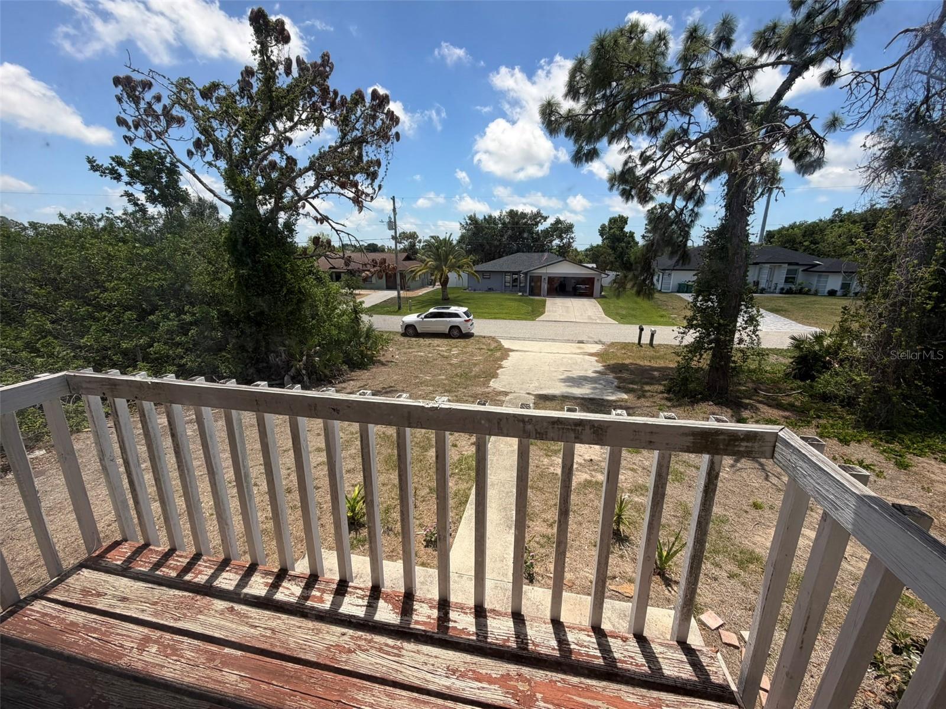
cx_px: 473
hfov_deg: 102.1
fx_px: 383
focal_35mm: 14
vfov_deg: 85.7
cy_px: 354
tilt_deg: -15.3
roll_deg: -0.3
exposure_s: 1/770
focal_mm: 2.22
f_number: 2.2
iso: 40
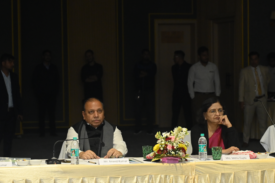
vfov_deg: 12.4
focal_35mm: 110
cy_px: 110
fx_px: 840
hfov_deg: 18.6
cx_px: 134
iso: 2000
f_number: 4
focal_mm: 64
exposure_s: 1/100
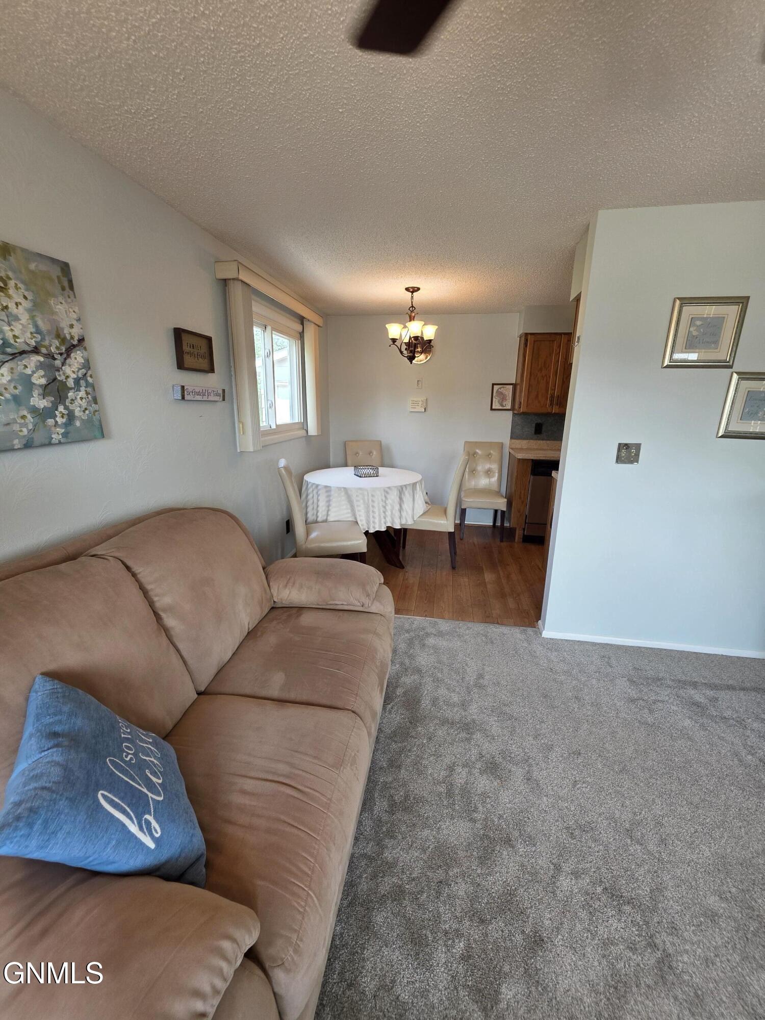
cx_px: 382
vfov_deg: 106.2
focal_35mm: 13
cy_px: 510
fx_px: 383
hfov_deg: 89.9
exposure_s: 1/120
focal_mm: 2.2
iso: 80
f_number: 1.9
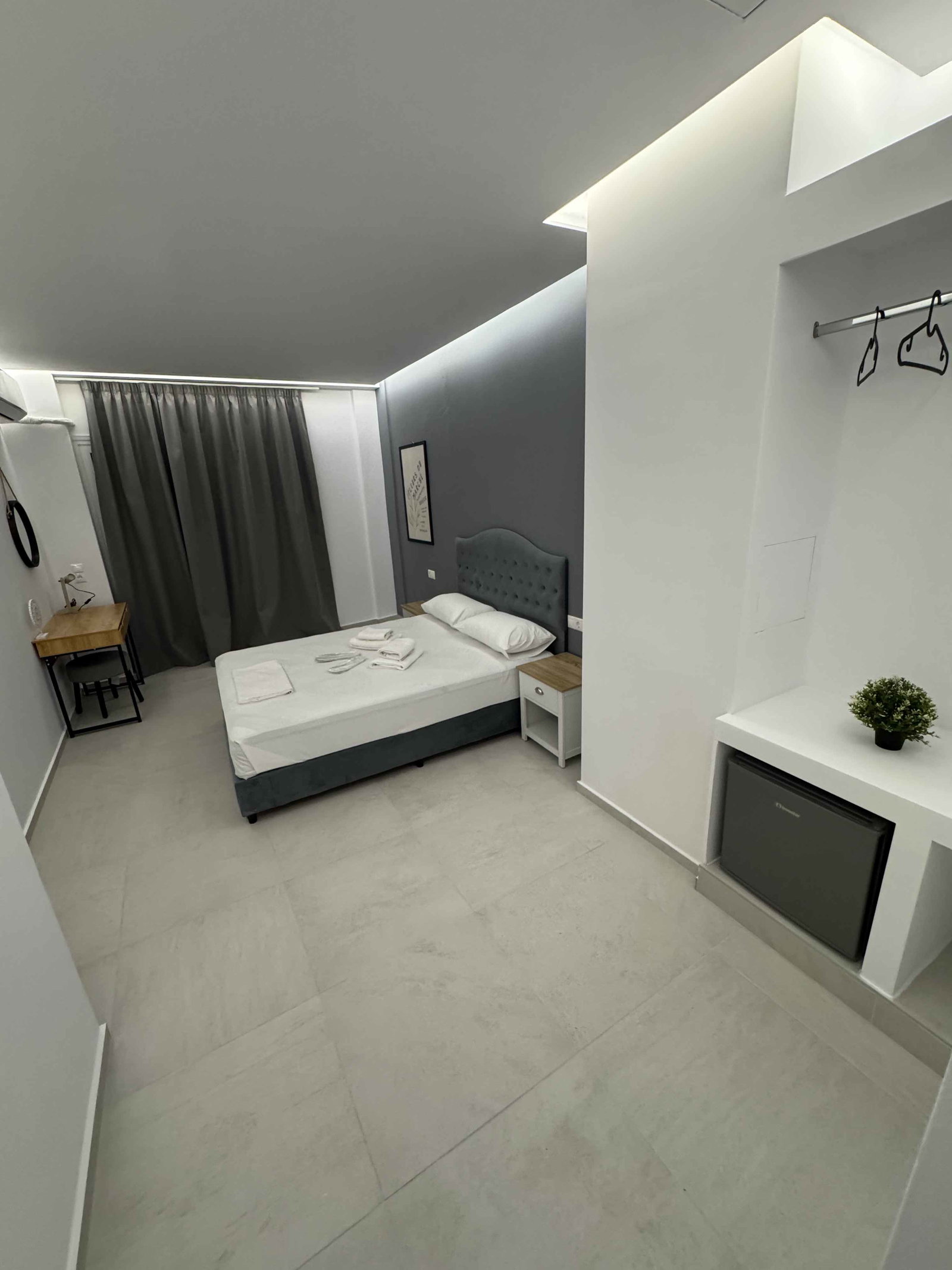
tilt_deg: -17.6
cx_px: 476
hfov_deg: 85.7
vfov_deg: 102.1
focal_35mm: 14
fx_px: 513
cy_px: 635
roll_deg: +3.2
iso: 320
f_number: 2.2
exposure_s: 1/81
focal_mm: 2.22
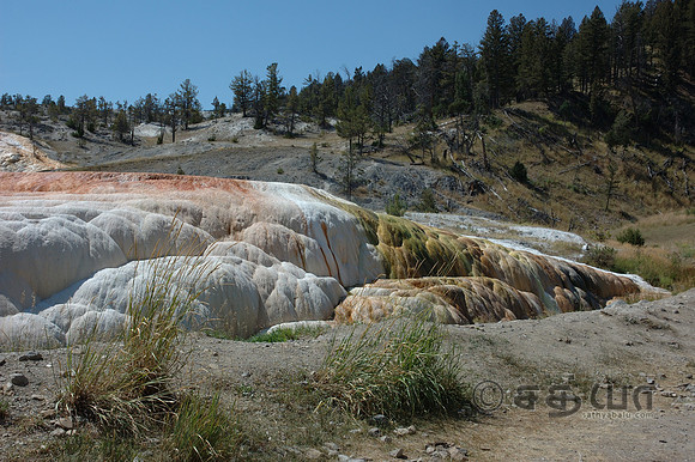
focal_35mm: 46
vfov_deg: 28.9
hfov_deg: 42.3
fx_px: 897
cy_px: 231
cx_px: 348
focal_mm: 31
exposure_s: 1/400
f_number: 10
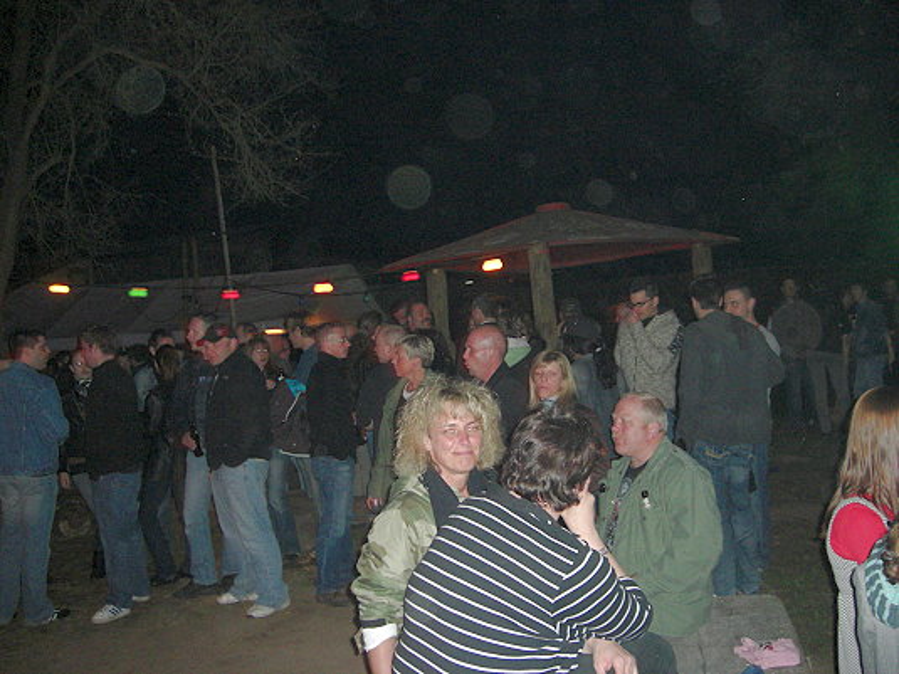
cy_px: 337
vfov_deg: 37.7
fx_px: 987
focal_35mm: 38
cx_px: 450
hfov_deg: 49.0
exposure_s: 1/60
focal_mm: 7.9
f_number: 2.8
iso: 200
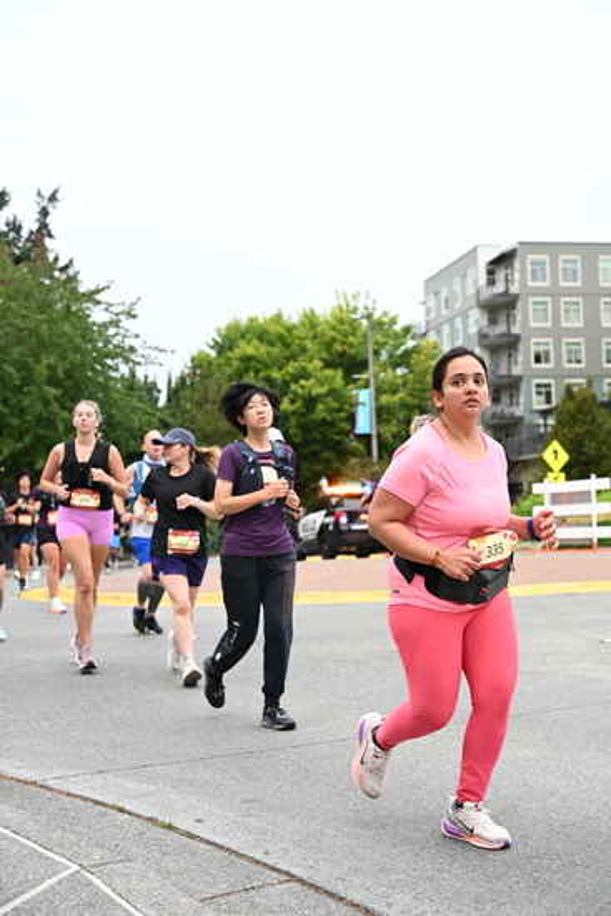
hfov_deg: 28.1
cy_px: 458
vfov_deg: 41.1
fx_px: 1221
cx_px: 306
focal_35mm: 48
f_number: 4
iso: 1600
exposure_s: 1/800
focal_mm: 48
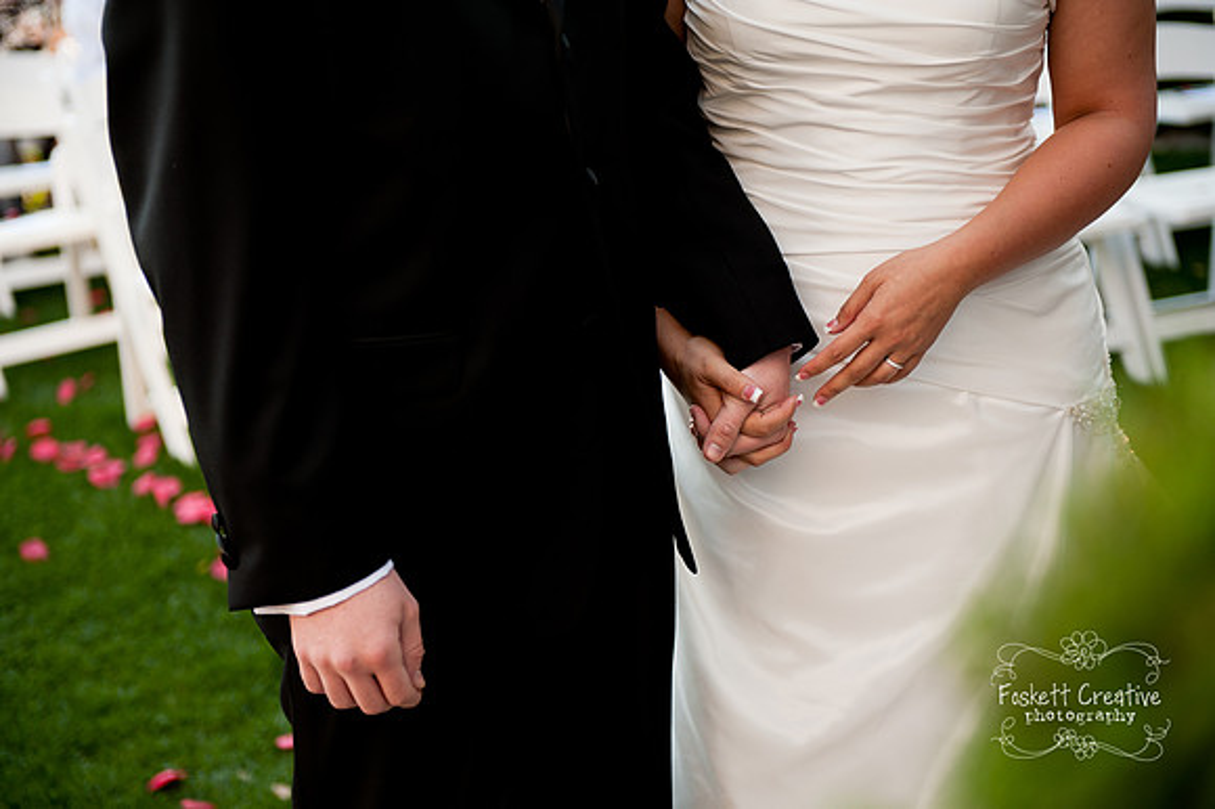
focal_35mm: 70
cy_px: 404
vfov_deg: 19.4
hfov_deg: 28.9
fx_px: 2361
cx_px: 608
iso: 200
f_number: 2.8
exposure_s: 1/200
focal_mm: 70
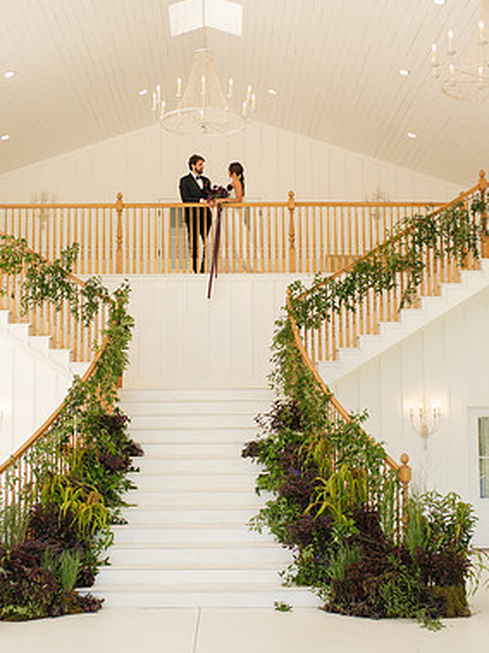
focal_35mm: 54
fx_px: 1018
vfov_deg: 35.6
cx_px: 217
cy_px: 326
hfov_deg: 27.0
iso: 100
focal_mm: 35
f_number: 3.2
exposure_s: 1/320
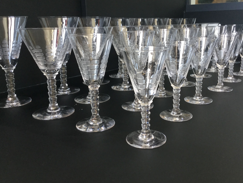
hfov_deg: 51.2
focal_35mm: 36
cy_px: 81
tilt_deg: -15.0
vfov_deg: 39.6
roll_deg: +1.5
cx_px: 139
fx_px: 253
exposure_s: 1/33
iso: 80
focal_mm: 3.3
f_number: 2.4
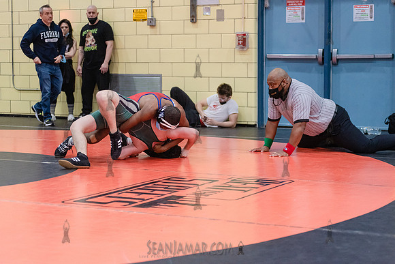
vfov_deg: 17.1
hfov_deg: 25.4
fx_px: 878
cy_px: 132
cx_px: 198
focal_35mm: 80
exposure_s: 1/400
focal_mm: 80
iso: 4000
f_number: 3.5
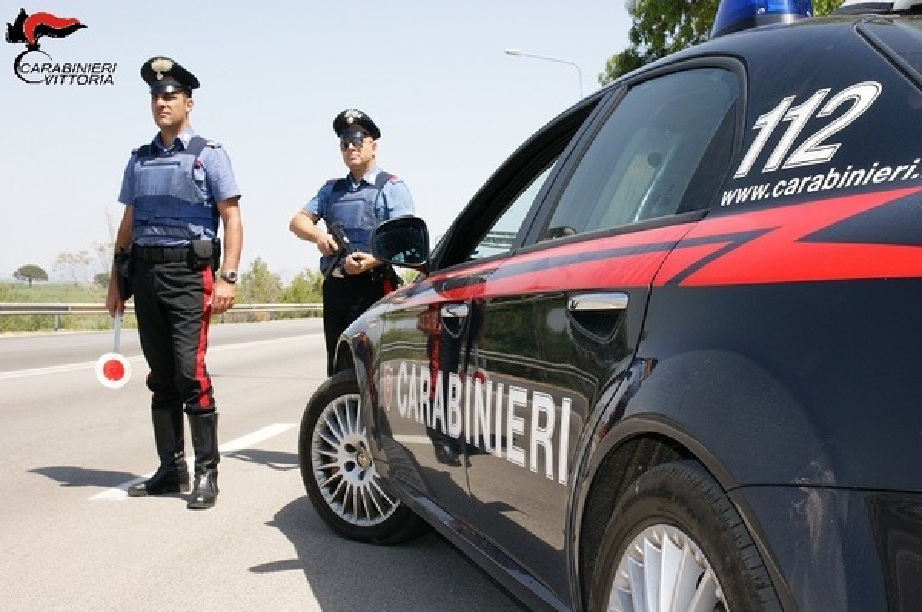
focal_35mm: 42
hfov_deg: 46.5
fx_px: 1074
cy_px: 306
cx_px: 461
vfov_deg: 31.8
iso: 100
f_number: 11
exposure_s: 1/160
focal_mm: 28
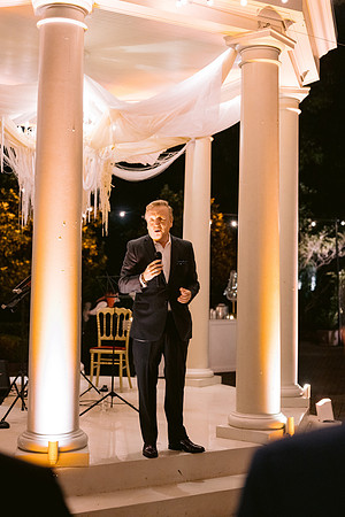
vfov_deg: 39.6
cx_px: 172
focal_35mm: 50
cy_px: 258
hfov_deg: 27.0
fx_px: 719
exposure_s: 1/80
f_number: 2.5
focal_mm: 50
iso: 4000
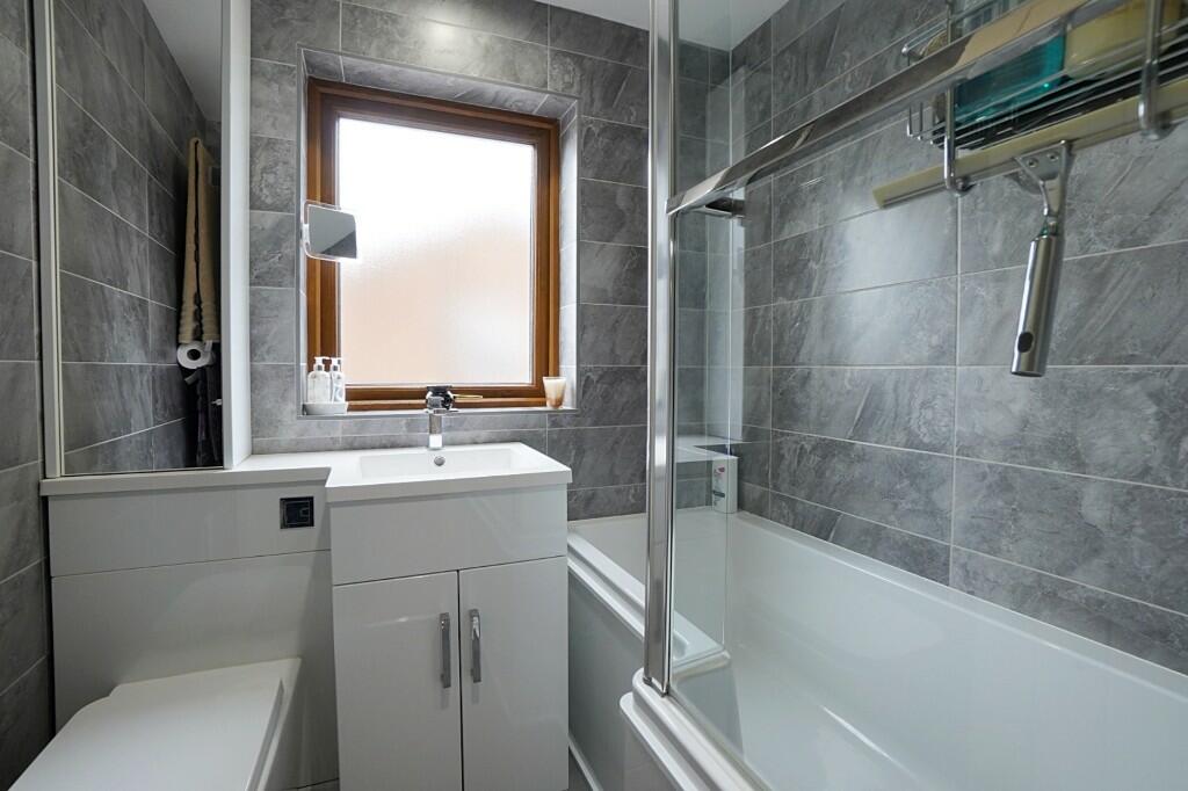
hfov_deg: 100.4
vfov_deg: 77.3
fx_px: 495
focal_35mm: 15
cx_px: 594
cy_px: 396
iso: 640
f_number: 8
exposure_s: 1/60
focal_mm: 10
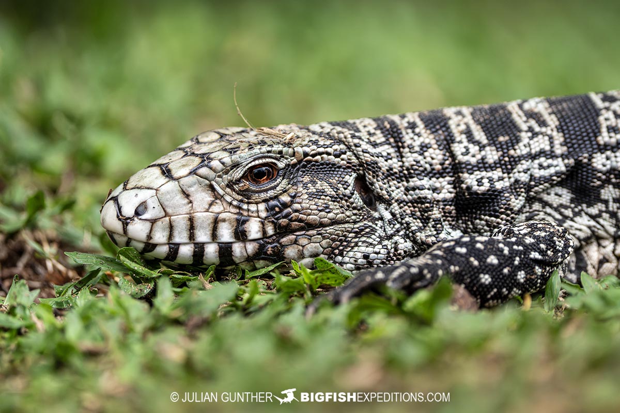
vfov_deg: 2.3
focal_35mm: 600
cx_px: 310
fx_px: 10333
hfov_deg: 3.4
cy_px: 206
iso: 1600
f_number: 6.3
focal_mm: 600
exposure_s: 1/2000
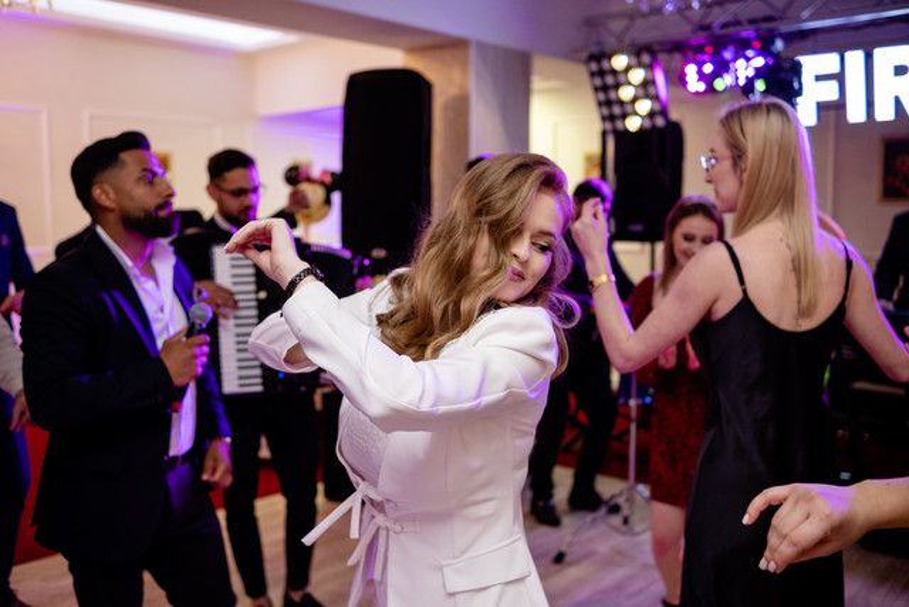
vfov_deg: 37.9
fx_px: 884
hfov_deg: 54.4
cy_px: 304
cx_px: 454
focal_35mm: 35
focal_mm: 23
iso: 1000
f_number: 2
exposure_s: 1/200
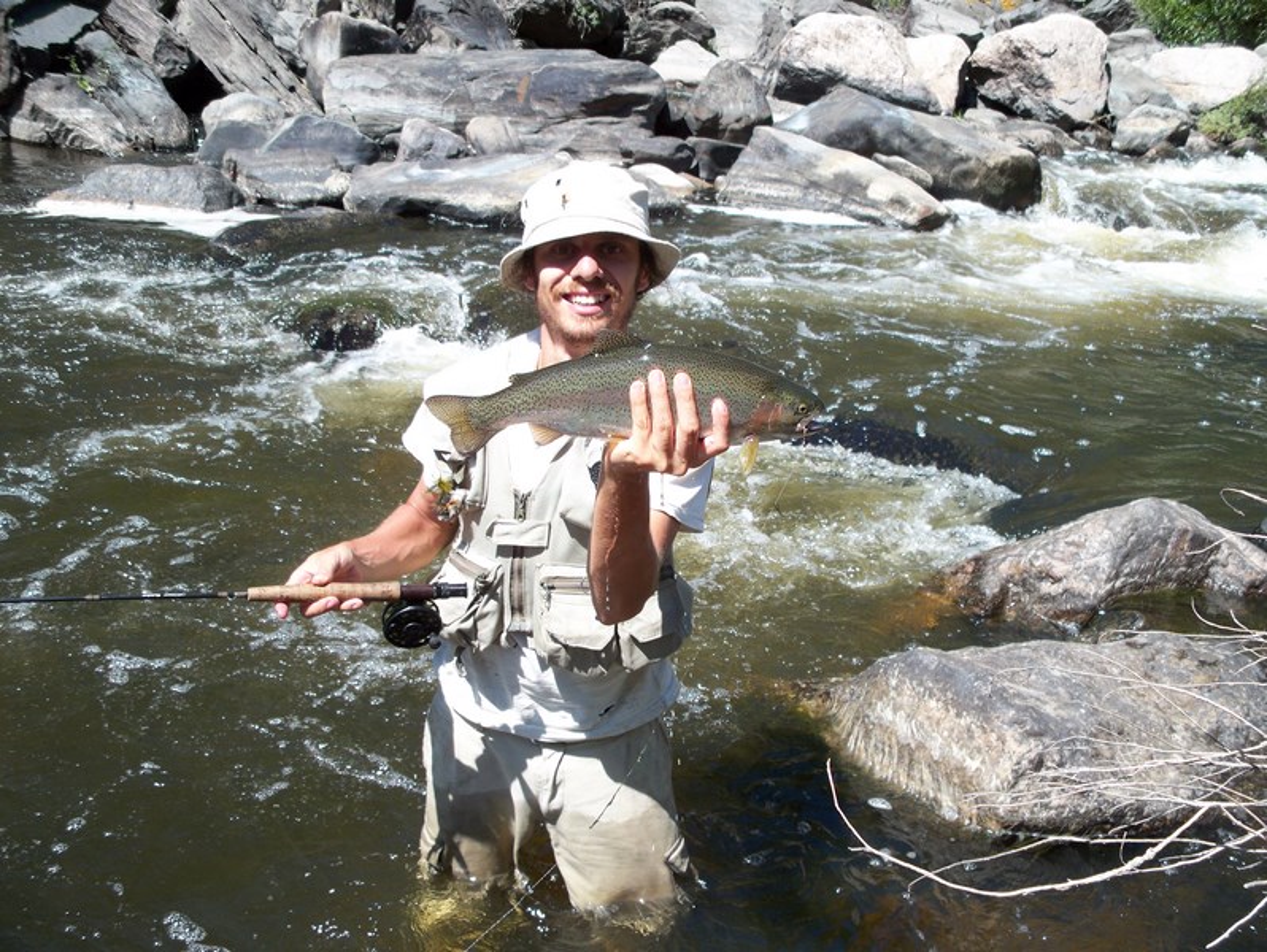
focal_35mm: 37
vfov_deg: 38.7
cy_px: 476
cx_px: 634
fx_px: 1355
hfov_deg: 50.1
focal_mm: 7.9
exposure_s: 1/400
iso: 64
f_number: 3.4
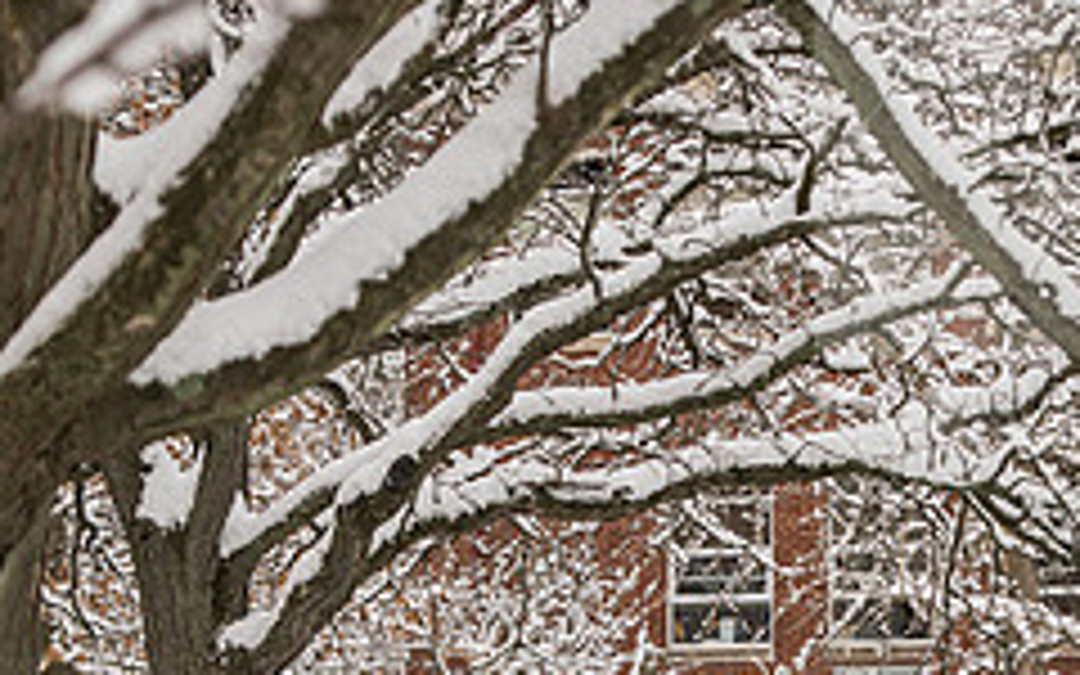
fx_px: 6887
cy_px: 524
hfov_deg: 9.0
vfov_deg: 5.6
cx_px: 680
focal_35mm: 234
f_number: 3.5
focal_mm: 95
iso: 160
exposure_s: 1/500
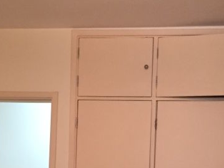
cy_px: 210
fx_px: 537
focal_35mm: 83
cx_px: 84
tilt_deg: -0.7
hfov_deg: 23.5
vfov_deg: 16.9
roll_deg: -3.0
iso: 250
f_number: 2.2
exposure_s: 1/17
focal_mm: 4.15
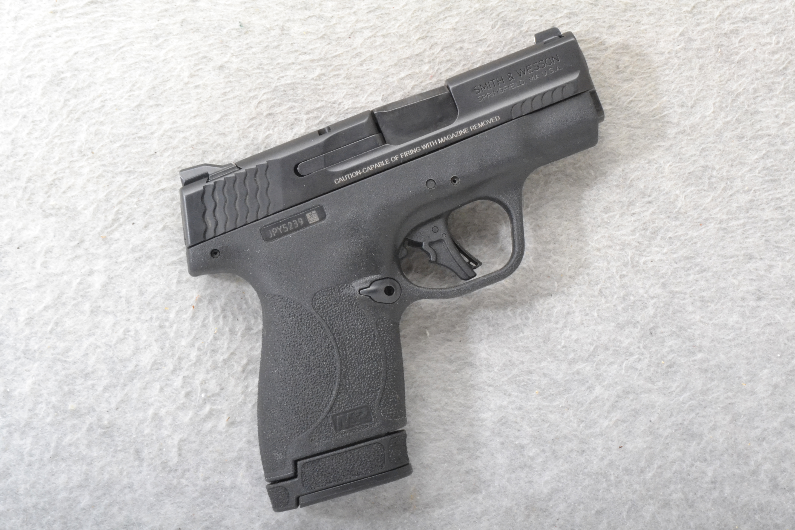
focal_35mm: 69
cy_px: 265
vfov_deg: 19.7
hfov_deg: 29.2
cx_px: 398
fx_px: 1524
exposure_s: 1/160
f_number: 20
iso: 3200
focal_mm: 46
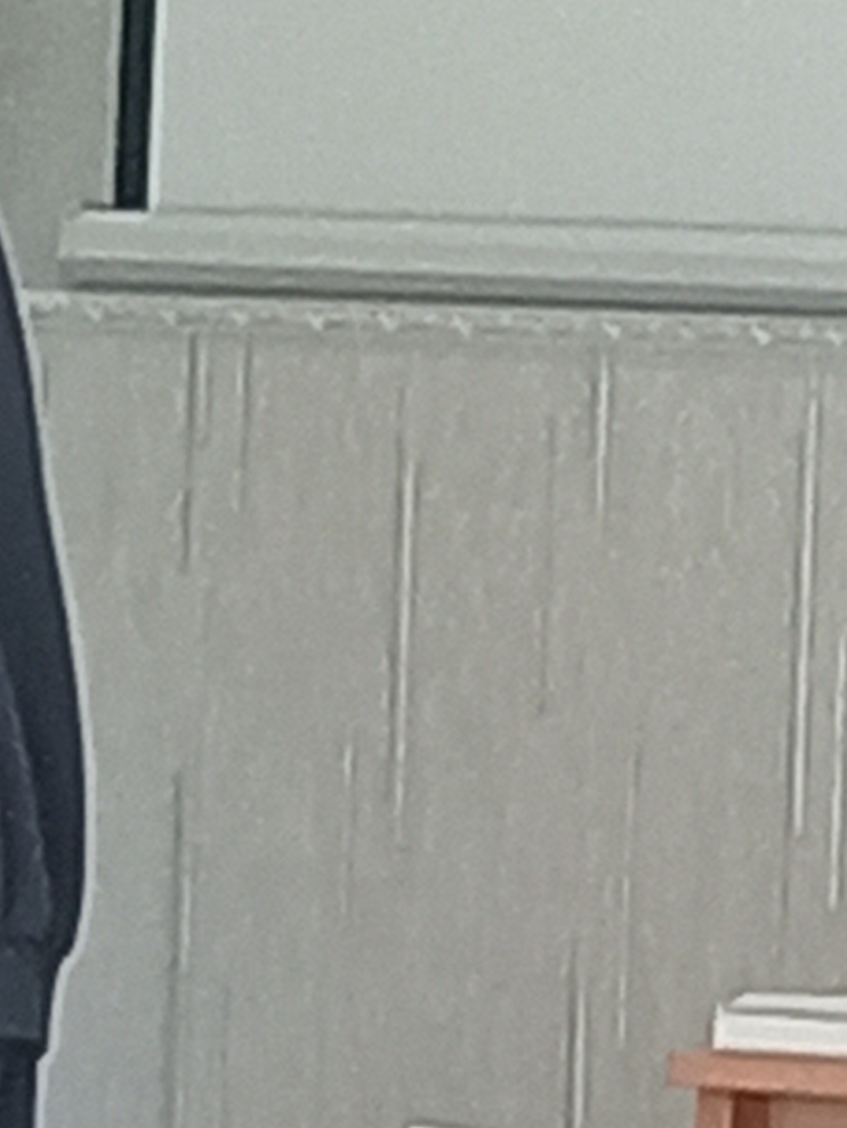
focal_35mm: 352
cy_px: 363
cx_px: -413
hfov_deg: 4.2
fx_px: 11481
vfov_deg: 5.6
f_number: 1.8
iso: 132
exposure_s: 1/33.3
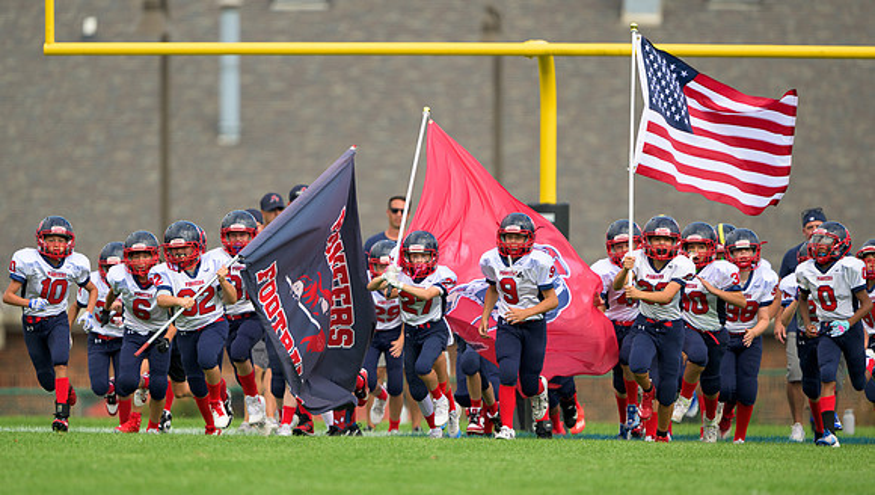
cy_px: 260
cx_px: 386
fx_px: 15196
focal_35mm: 654
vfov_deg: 1.9
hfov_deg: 3.3
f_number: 4
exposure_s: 1/2000
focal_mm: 560
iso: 200
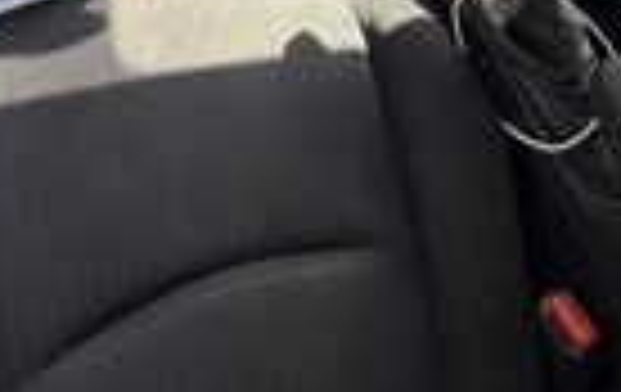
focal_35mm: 49
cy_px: -155
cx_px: 394
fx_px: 831
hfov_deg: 40.6
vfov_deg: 22.8
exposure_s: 1/138
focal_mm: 2.22
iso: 64
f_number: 2.2
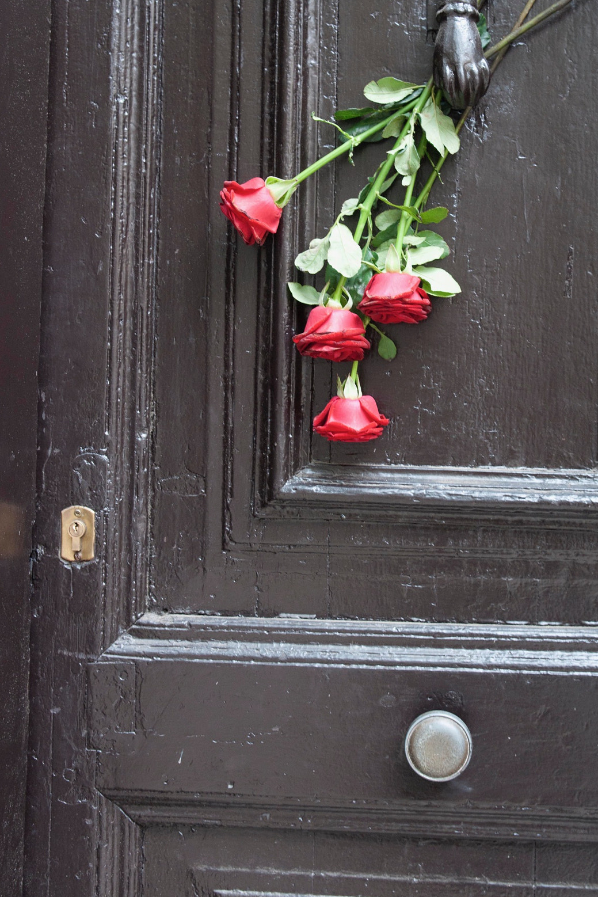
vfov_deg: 42.4
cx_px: 388
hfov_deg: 29.1
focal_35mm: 46
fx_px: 1146
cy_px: 333
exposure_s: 1/30
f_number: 4.5
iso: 800
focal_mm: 35
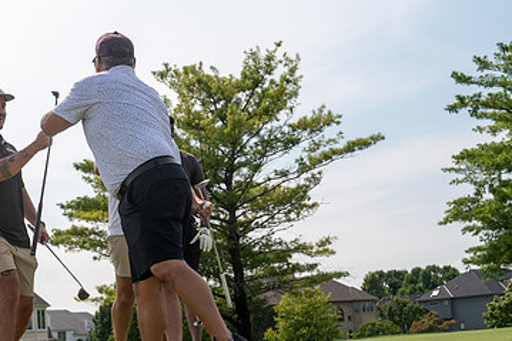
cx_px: 100
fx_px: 938
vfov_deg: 20.3
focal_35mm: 66
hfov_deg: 29.8
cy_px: 280
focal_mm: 37
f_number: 6.3
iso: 250
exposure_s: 1/1600
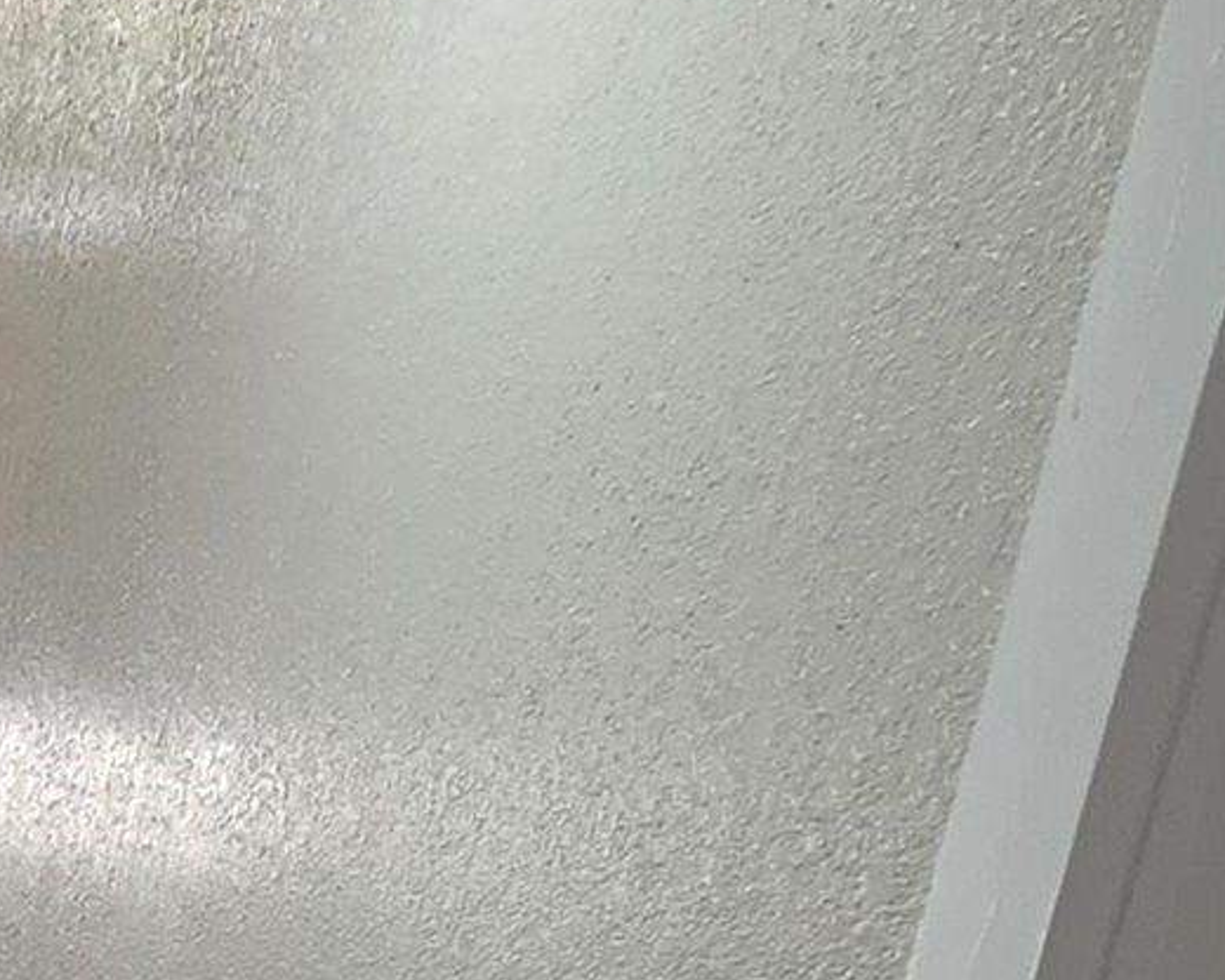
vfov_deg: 20.1
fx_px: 2719
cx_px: -1168
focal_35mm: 75
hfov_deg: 18.1
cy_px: 832
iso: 100
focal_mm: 2.2
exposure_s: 1/120
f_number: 1.9
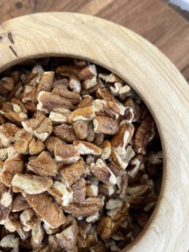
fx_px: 211
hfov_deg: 48.2
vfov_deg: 61.5
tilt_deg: -79.7
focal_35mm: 29
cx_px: 98
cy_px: 113
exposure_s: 1/173
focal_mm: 5.1
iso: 32
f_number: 1.6
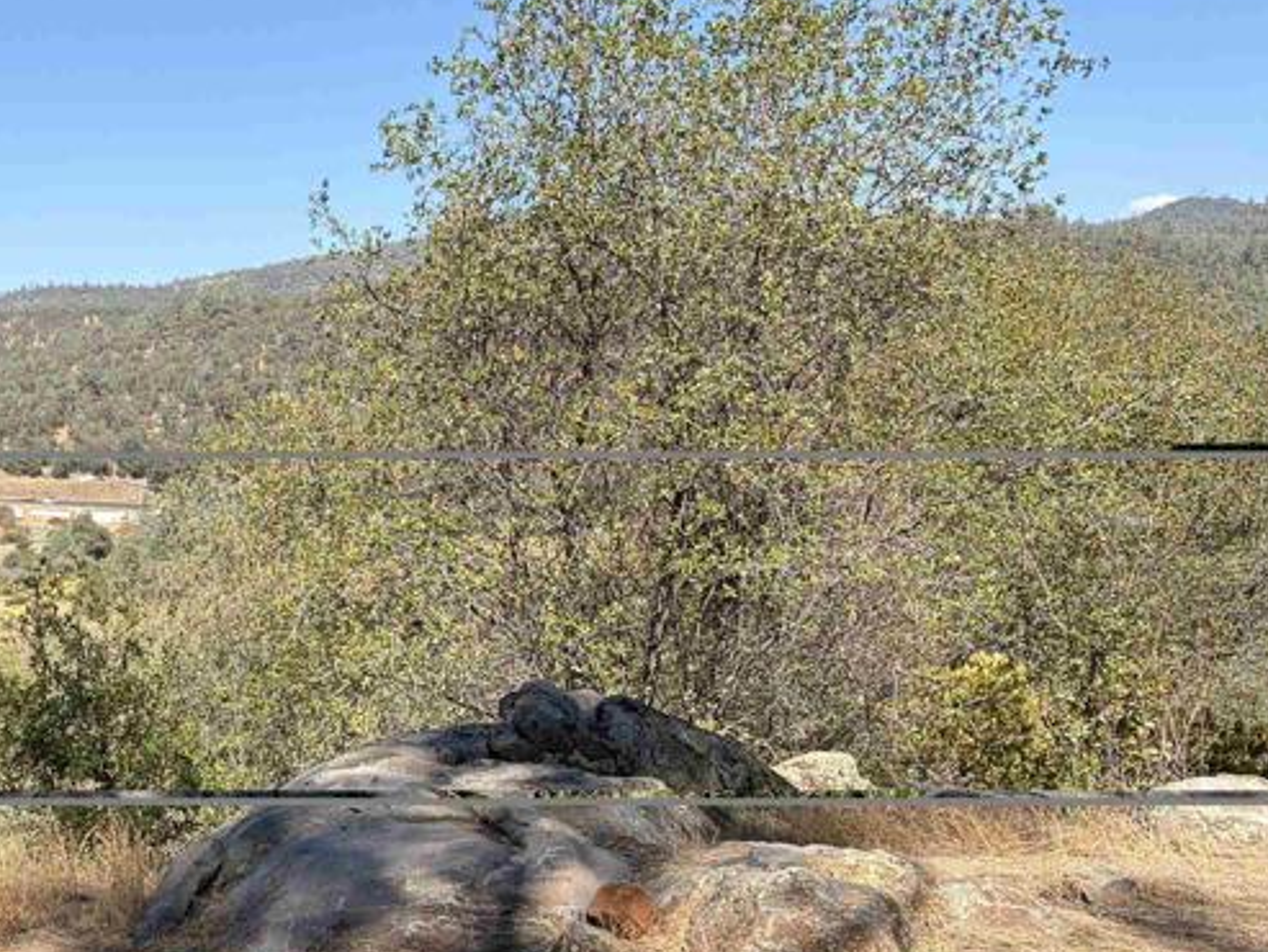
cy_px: 782
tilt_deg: -11.7
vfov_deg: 26.5
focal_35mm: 54
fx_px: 1979
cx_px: -21
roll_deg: +1.0
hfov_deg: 32.5
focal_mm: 5.96
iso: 50
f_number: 1.6
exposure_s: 1/1848
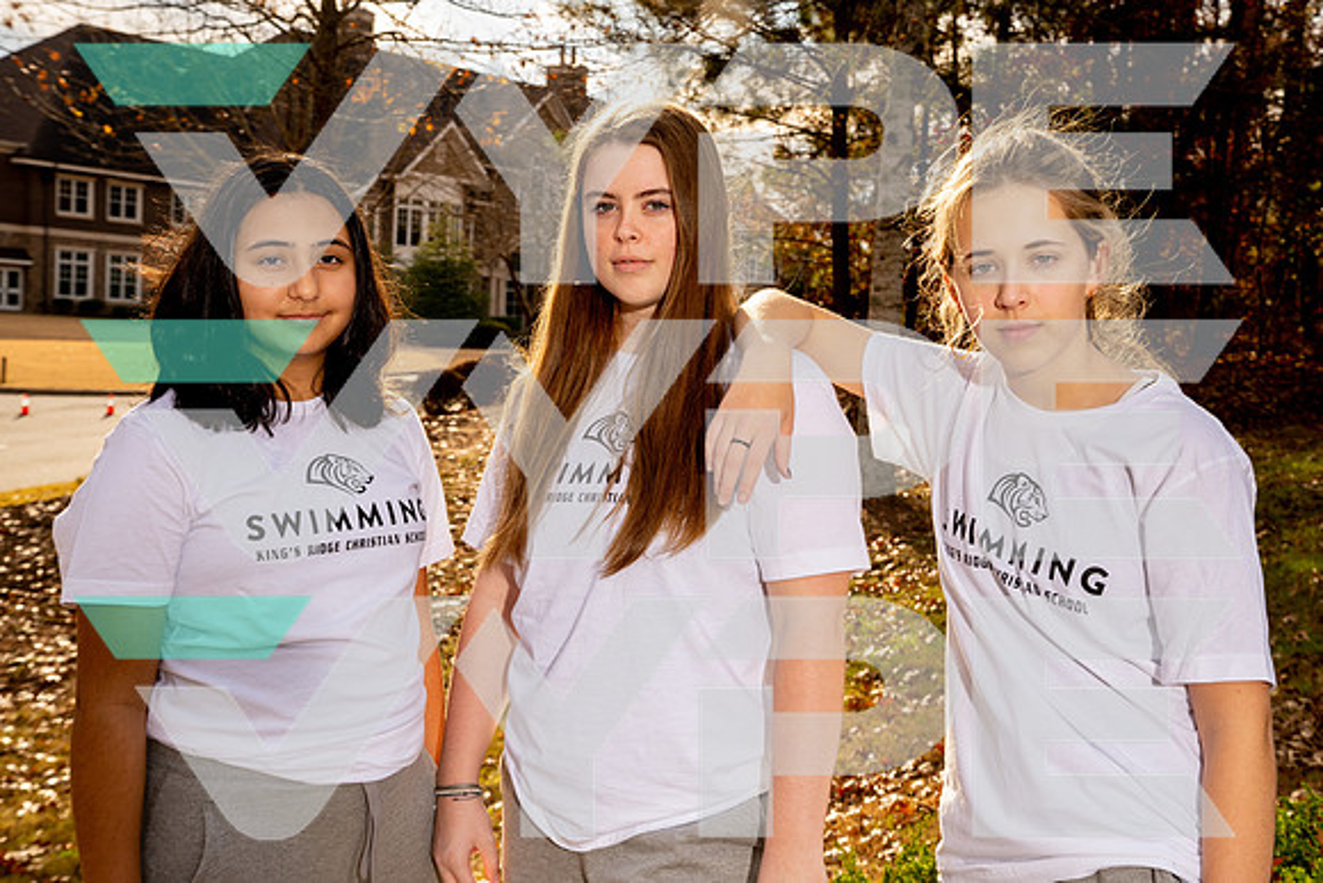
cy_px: 442
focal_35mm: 47
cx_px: 662
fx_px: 1728
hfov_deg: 41.9
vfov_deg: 28.7
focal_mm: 47
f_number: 8
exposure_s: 1/250
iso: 200
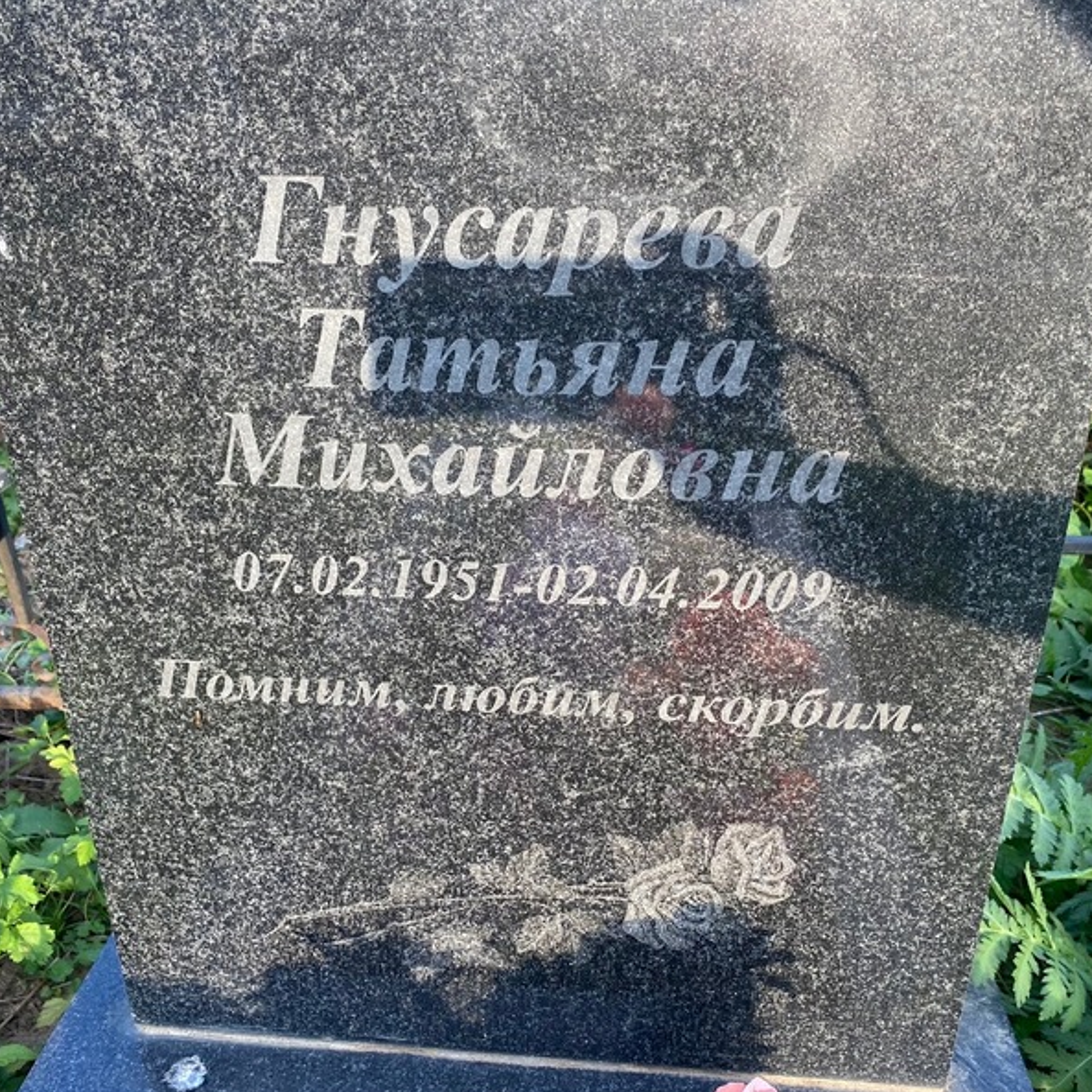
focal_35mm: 31
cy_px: 551
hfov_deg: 52.5
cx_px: 525
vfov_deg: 52.5
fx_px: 1106
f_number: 1.8
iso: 32
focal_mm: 4.25
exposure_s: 1/246
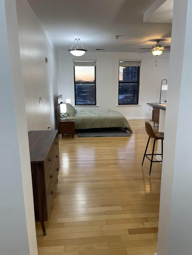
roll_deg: +0.6
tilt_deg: -12.1
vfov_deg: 69.4
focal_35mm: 25
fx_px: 185
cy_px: 128
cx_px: 96
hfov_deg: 54.9
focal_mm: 5.1
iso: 125
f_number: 1.6
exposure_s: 1/120
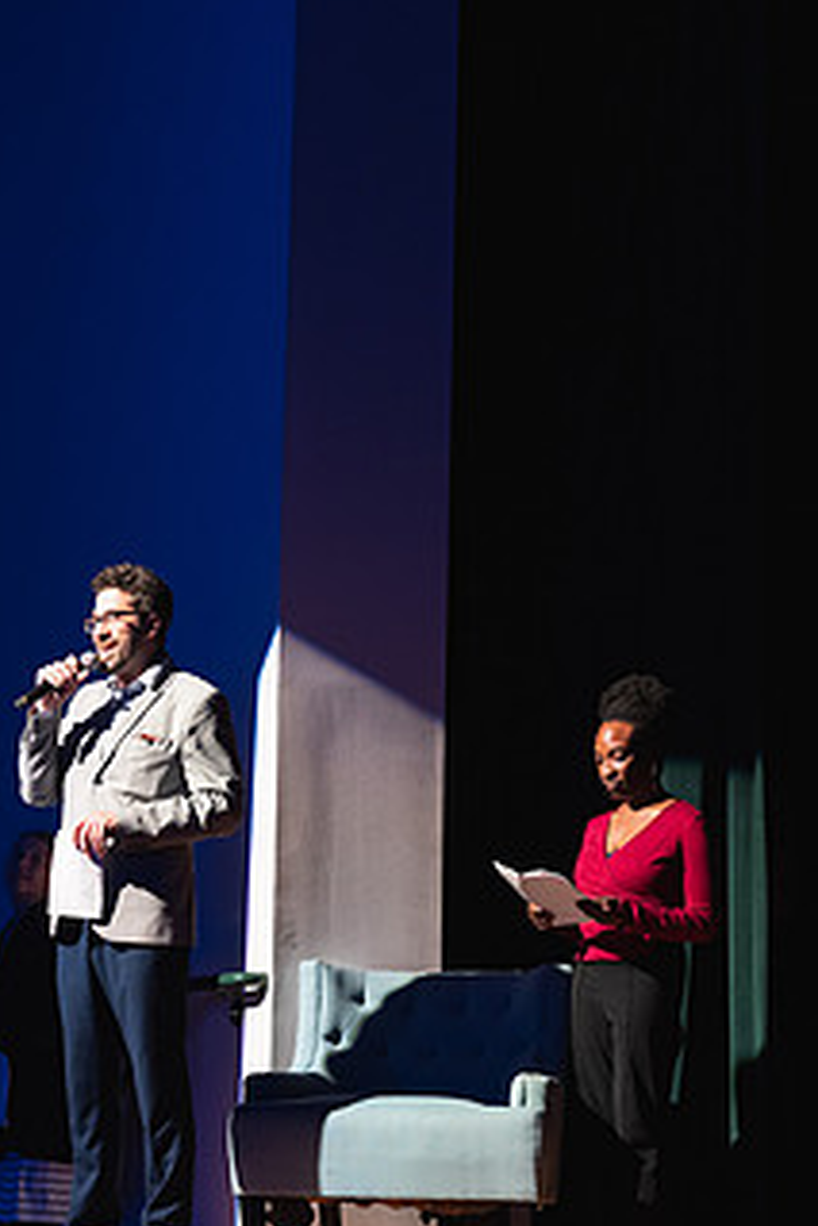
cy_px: 753
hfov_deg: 11.4
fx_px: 4085
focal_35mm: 120
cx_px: 257
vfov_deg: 17.0
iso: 1250
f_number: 4
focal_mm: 85
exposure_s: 1/160
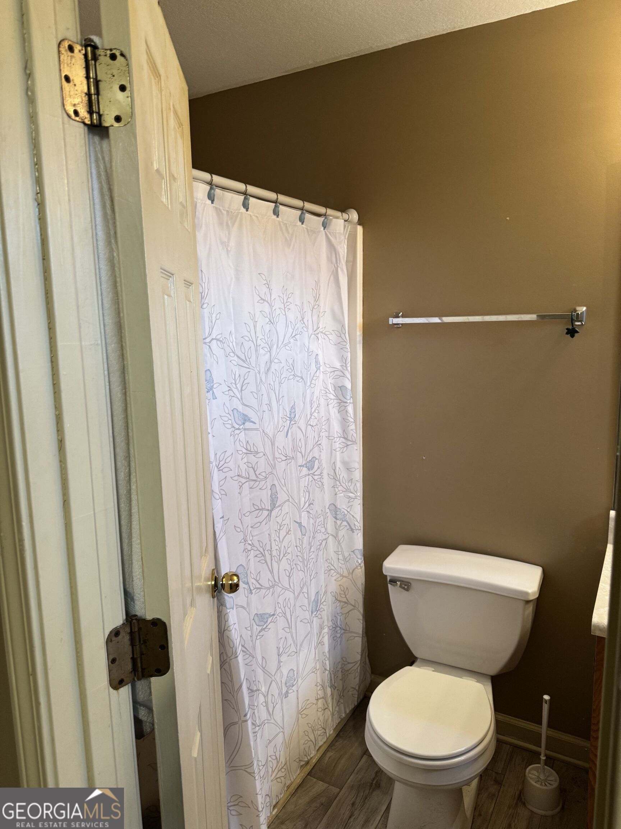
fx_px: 574
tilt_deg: -8.7
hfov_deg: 56.8
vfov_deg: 71.6
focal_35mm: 24
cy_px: 414
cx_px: 310
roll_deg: +1.4
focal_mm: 6.76
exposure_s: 1/60
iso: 250
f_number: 1.78
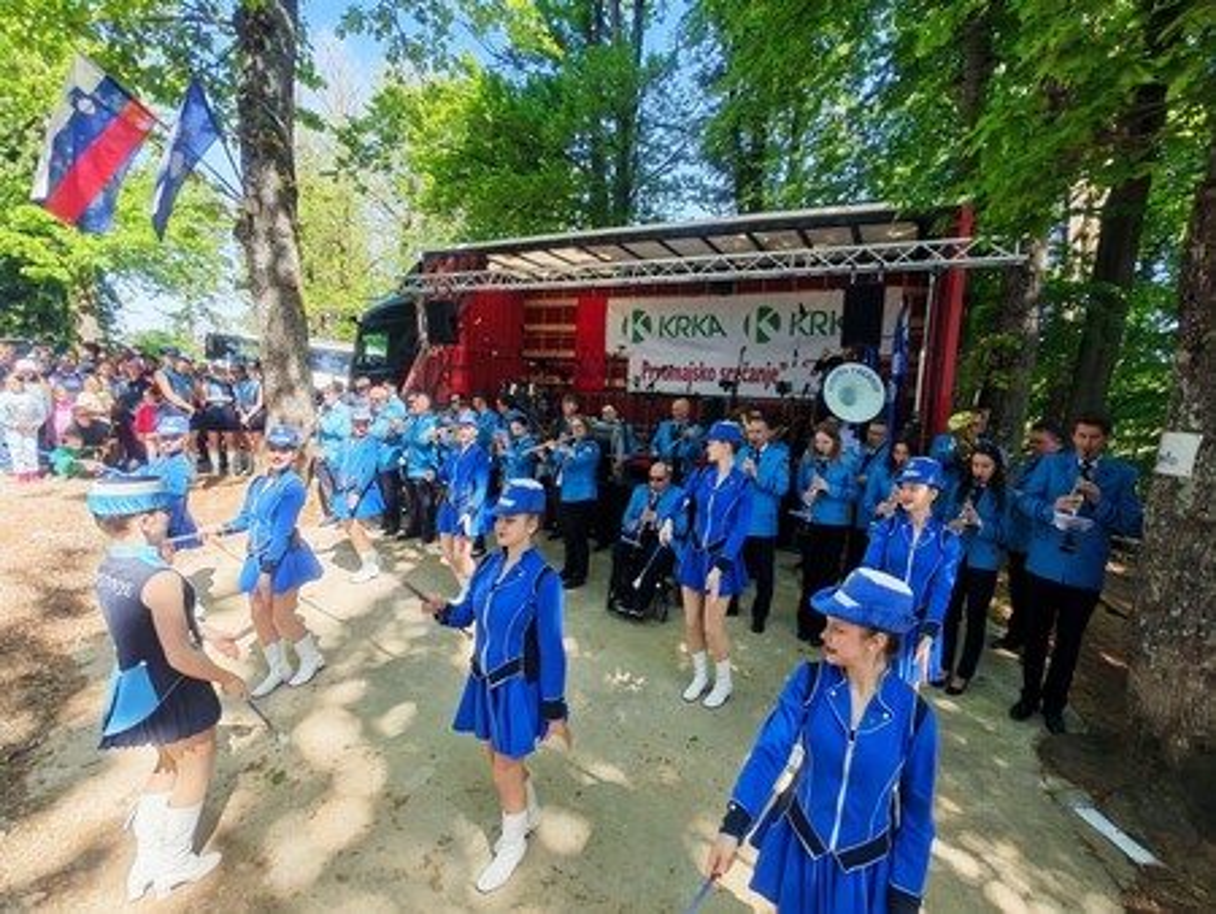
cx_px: 608
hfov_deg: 94.5
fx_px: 562
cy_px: 457
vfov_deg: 78.2
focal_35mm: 16
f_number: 2.2
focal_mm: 1.96
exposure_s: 1/200
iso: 50
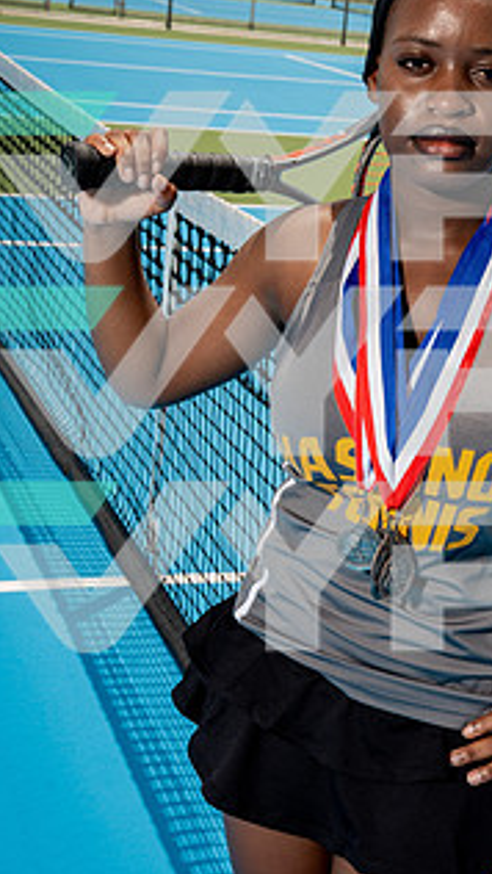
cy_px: 373
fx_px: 1622
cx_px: 365
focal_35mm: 70
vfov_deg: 30.1
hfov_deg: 17.2
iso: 100
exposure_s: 1/200
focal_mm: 47
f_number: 11
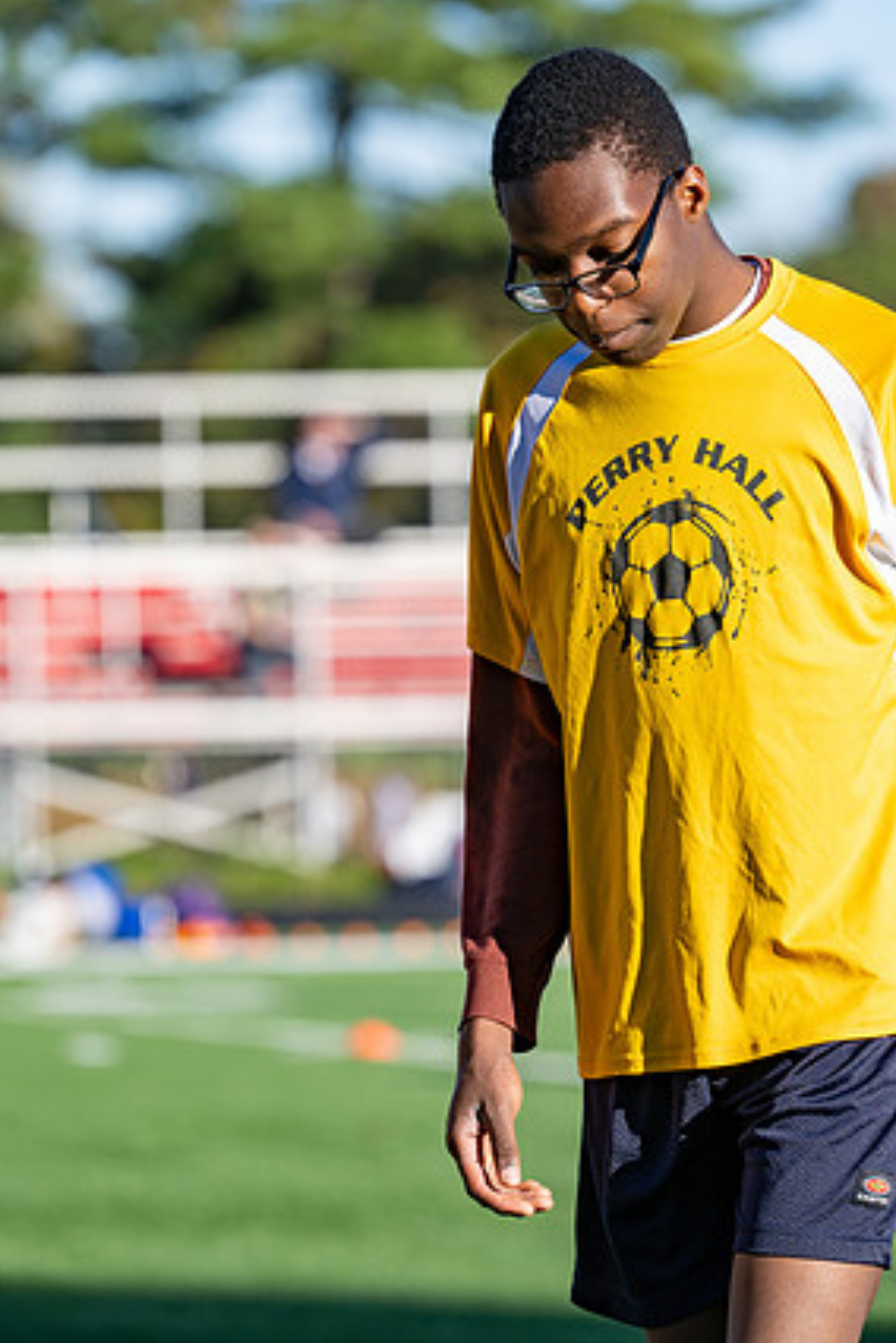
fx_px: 10415
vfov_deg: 7.4
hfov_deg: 4.9
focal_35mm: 279
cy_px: 672
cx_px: 593
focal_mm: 185
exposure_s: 1/1600
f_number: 4
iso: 64
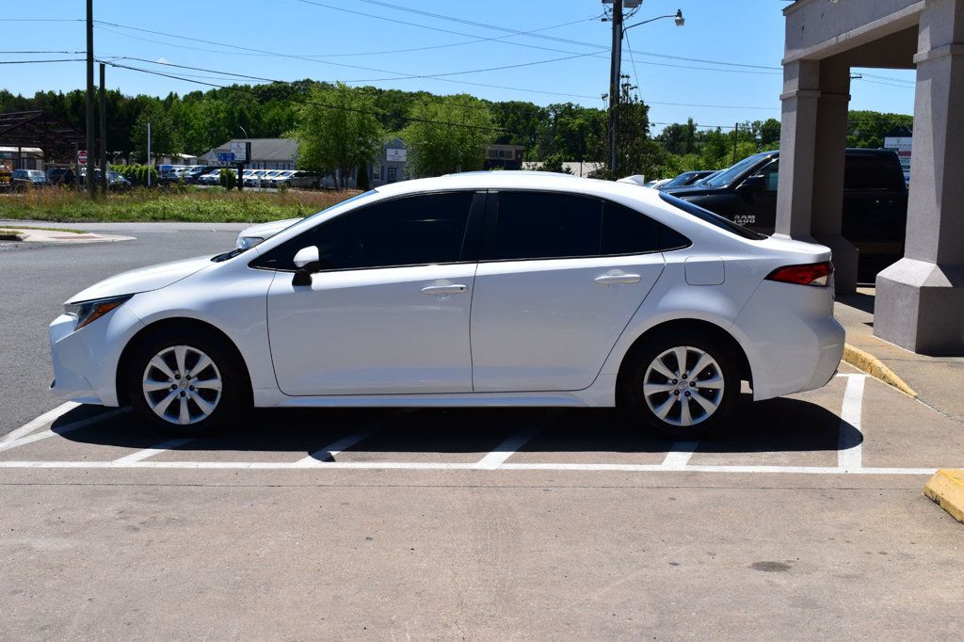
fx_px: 1205
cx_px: 482
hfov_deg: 43.6
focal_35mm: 45
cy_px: 321
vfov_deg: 29.8
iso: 250
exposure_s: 1/500
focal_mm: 30
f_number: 11
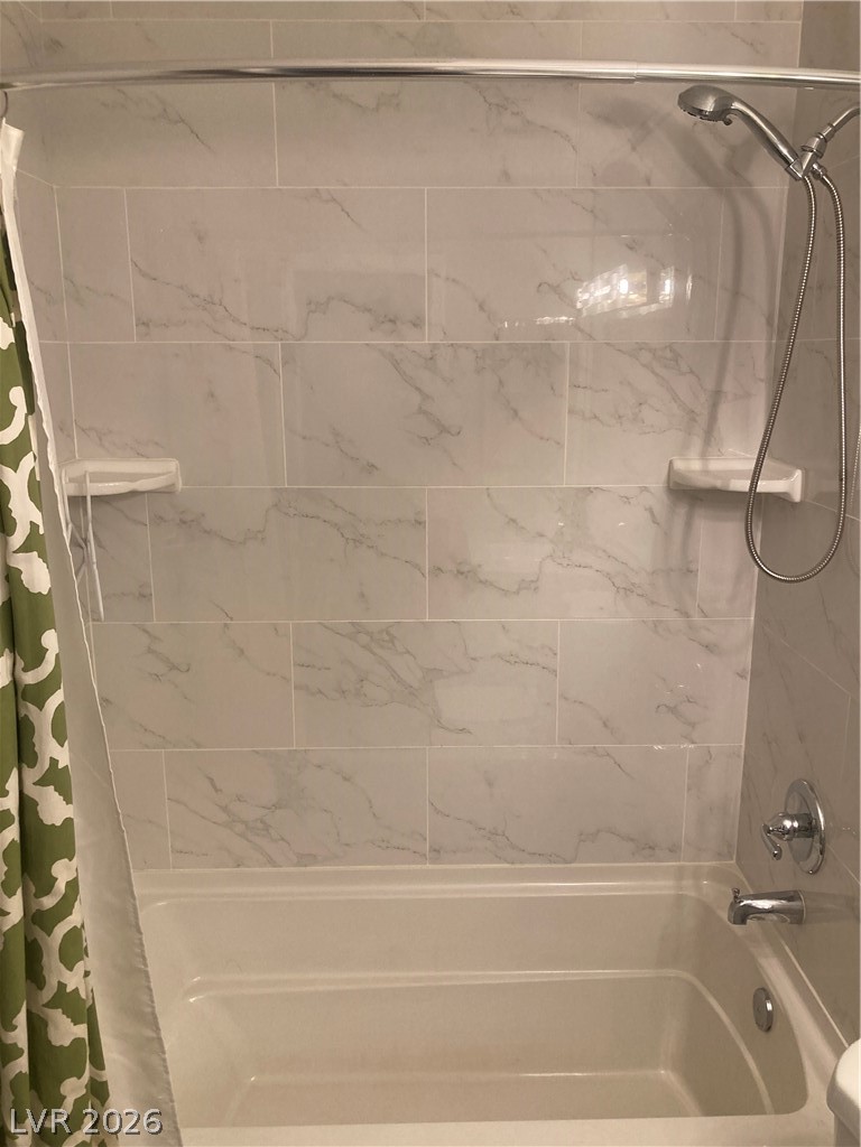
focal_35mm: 28
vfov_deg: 63.4
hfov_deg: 49.7
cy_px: 574
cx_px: 430
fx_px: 929
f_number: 1.8
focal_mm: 3.99
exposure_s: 1/60
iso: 100
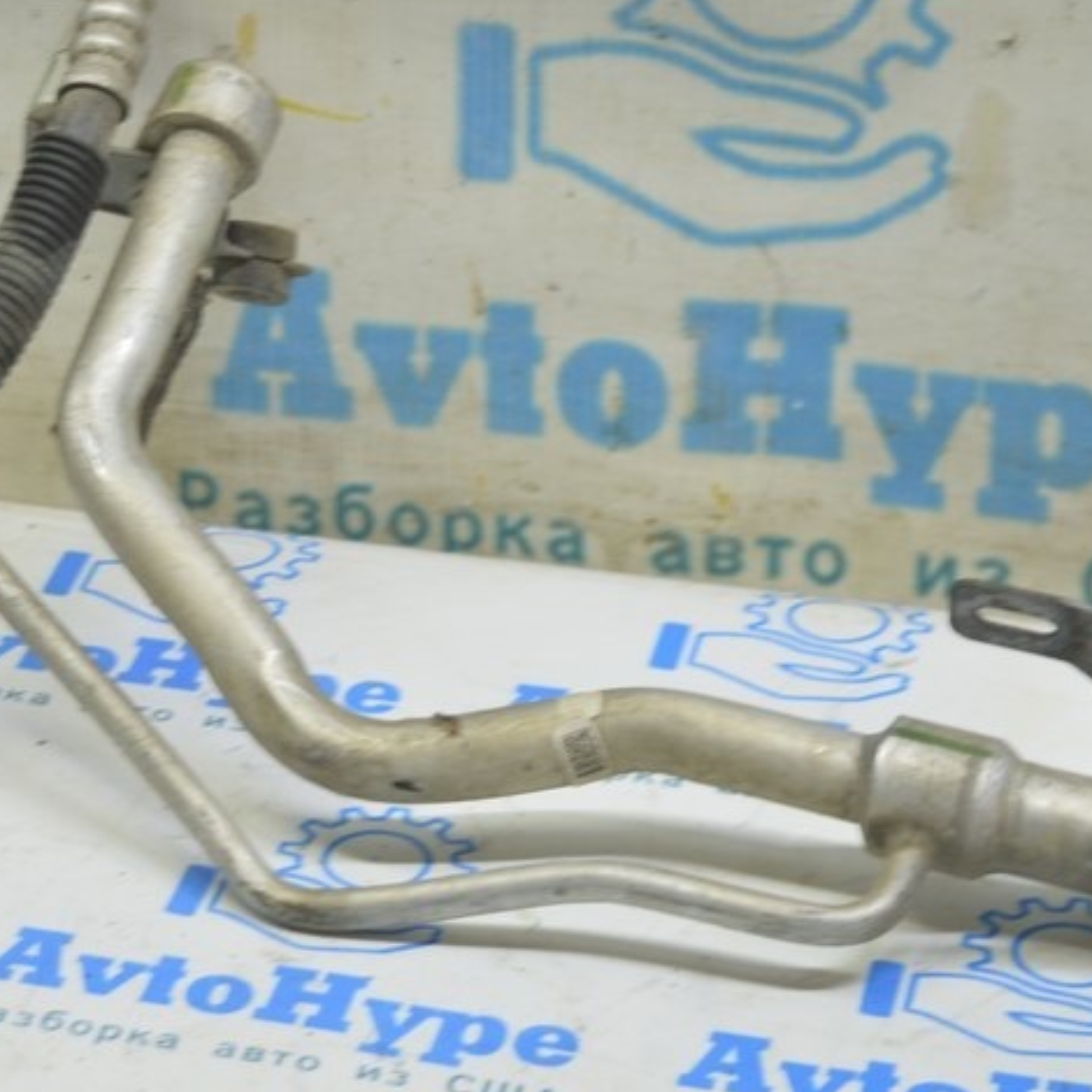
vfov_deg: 14.0
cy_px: 470
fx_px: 4459
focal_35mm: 125
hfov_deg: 13.7
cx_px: -33
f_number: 5.6
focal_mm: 45
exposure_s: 1/20
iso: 400
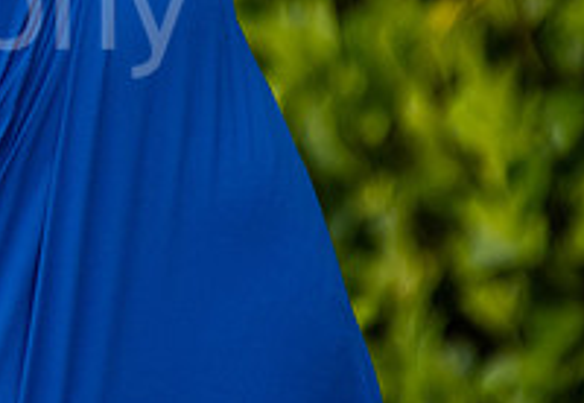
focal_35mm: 2399
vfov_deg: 0.6
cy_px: -187
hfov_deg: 0.9
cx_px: -286
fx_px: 39338
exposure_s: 1/1600
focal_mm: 500
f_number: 5.6
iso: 1000
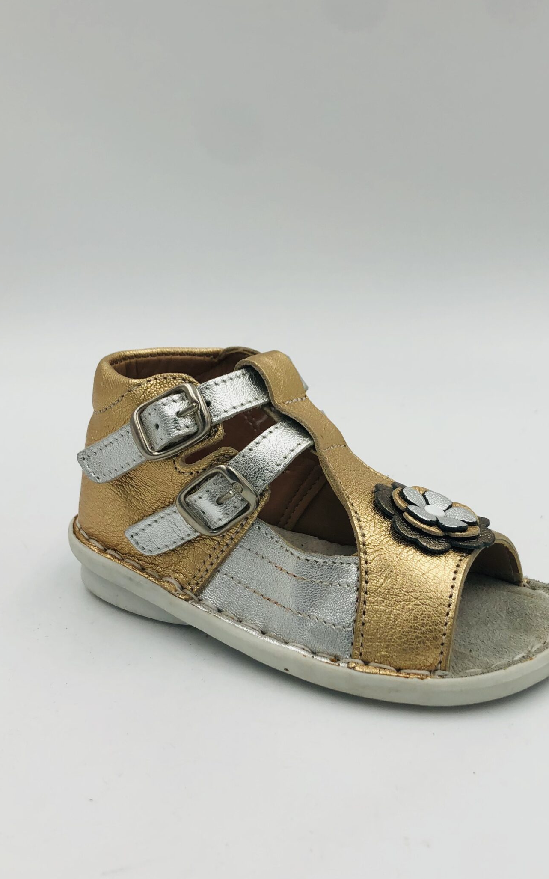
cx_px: 345
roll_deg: -2.0
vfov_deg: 52.7
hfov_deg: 34.2
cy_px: 471
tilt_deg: -20.5
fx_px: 886
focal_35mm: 37
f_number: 1.8
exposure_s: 1/466
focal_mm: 4
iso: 20
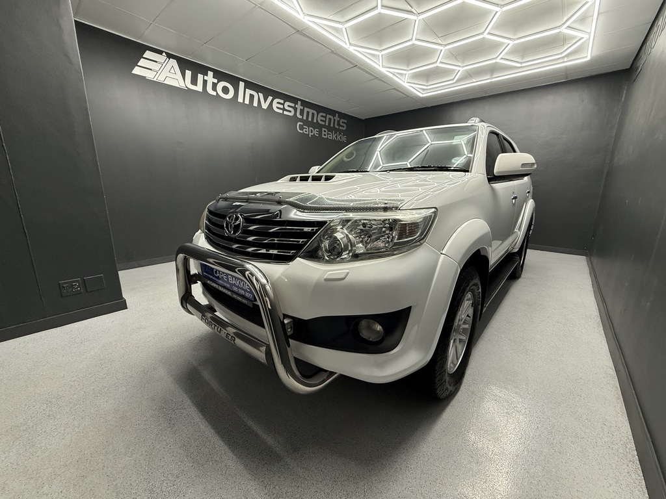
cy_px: 250
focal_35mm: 14
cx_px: 333
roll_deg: +0.0
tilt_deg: -11.7
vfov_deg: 85.7
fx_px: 269
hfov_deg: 102.1
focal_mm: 2.22
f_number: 2.2
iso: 200
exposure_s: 1/100
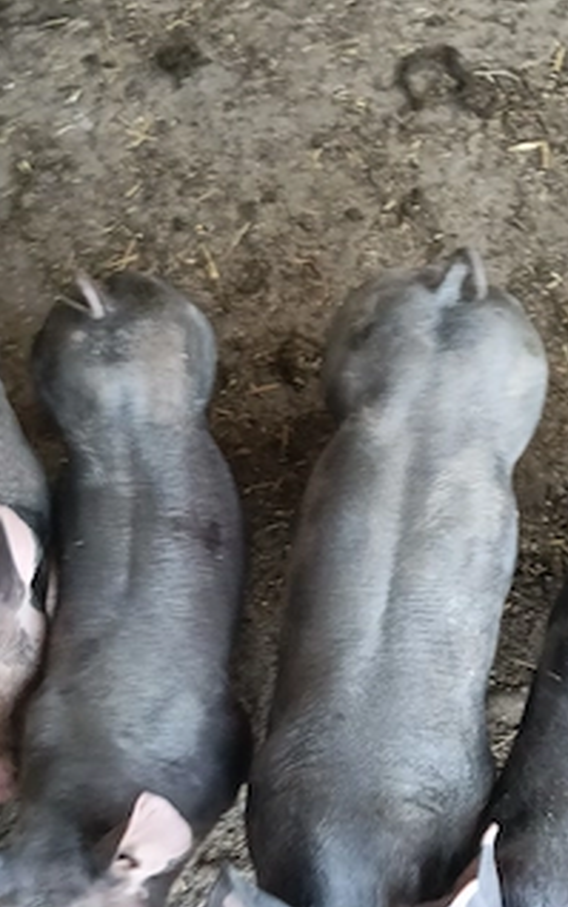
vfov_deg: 45.1
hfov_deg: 29.2
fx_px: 1089
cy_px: 516
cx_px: 305
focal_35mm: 44
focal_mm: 3.98
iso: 1000
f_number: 1.8
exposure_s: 1/33.3
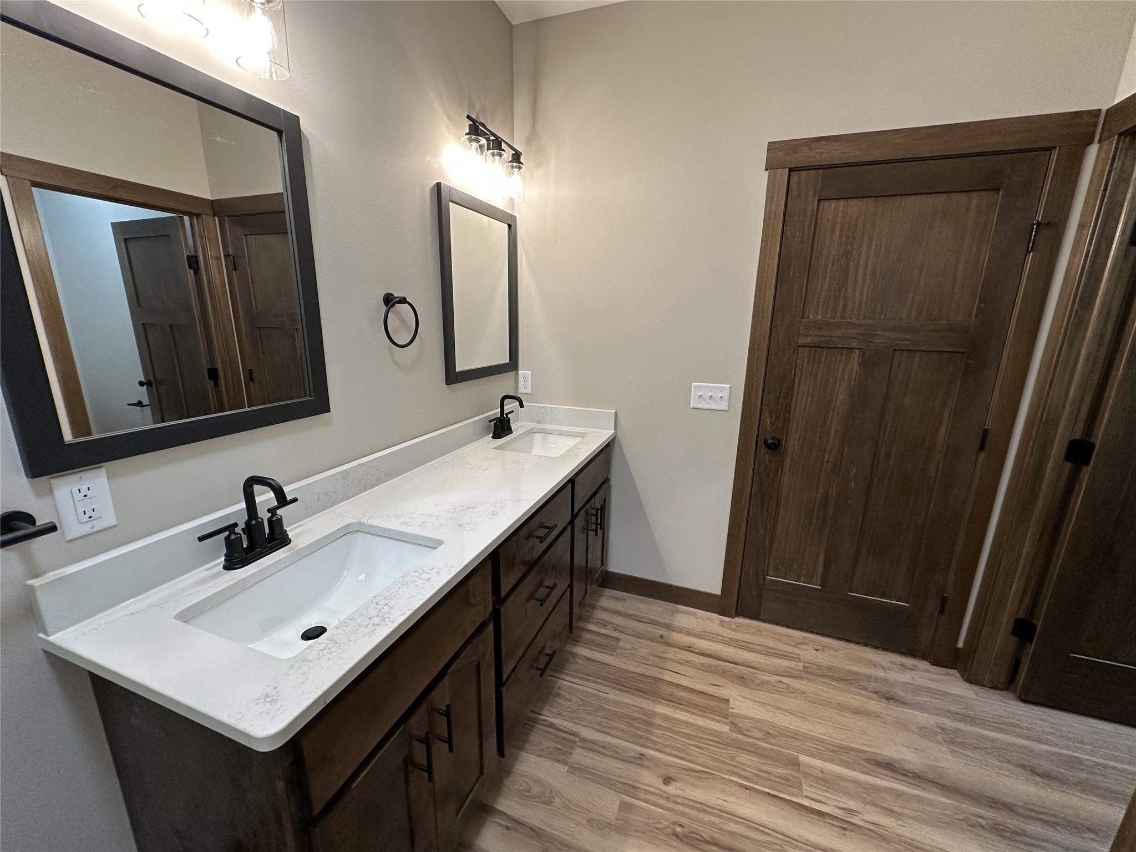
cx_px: 568
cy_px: 426
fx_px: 459
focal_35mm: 14
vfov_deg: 85.7
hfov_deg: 102.1
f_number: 2.2
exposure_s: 1/120
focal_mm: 2.22
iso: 200
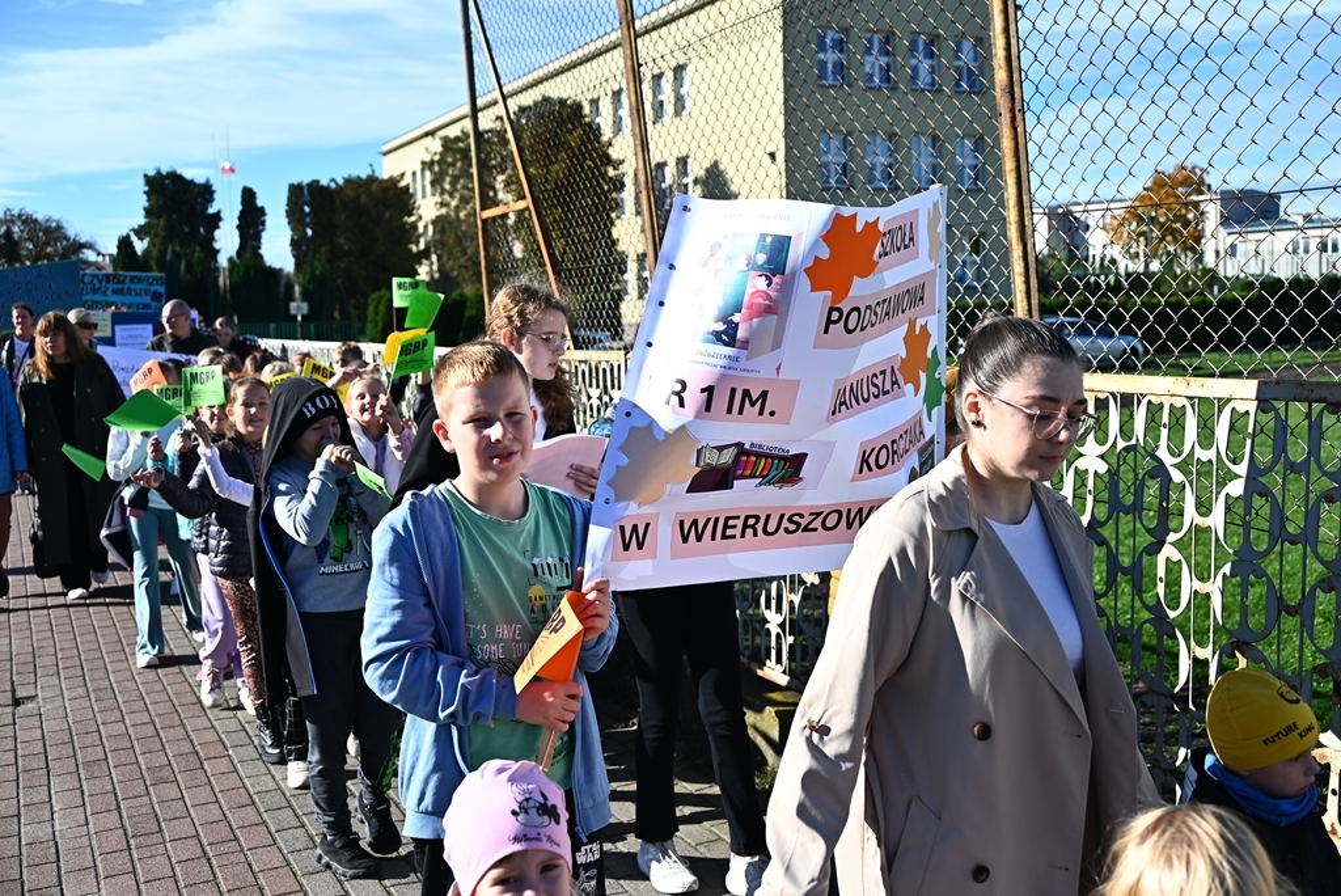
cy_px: 448
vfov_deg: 35.1
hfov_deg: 50.7
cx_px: 670
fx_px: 1416
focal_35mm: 38
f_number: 5
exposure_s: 1/1600
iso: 320
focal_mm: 38
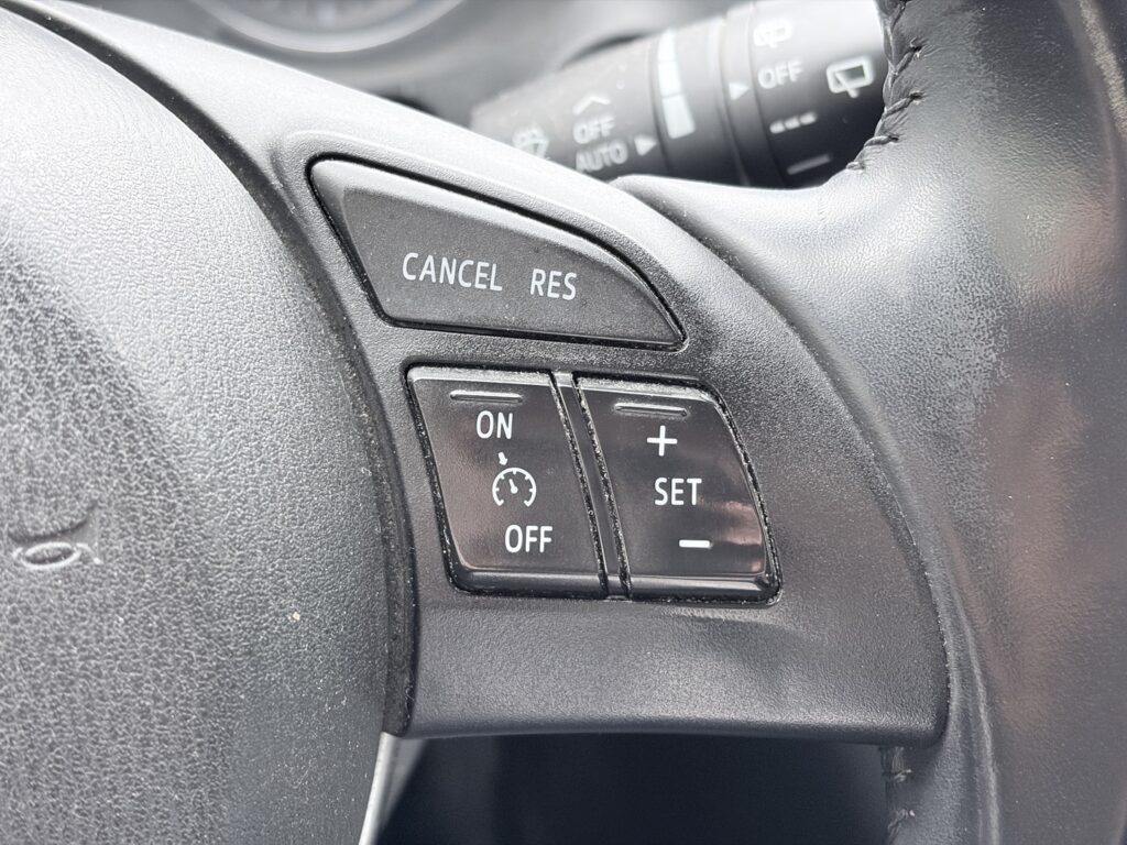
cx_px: 564
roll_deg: -2.1
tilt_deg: -30.7
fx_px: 1693
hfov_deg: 36.8
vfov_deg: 28.0
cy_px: 422
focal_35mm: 52
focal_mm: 5.96
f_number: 1.6
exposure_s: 1/40
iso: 250
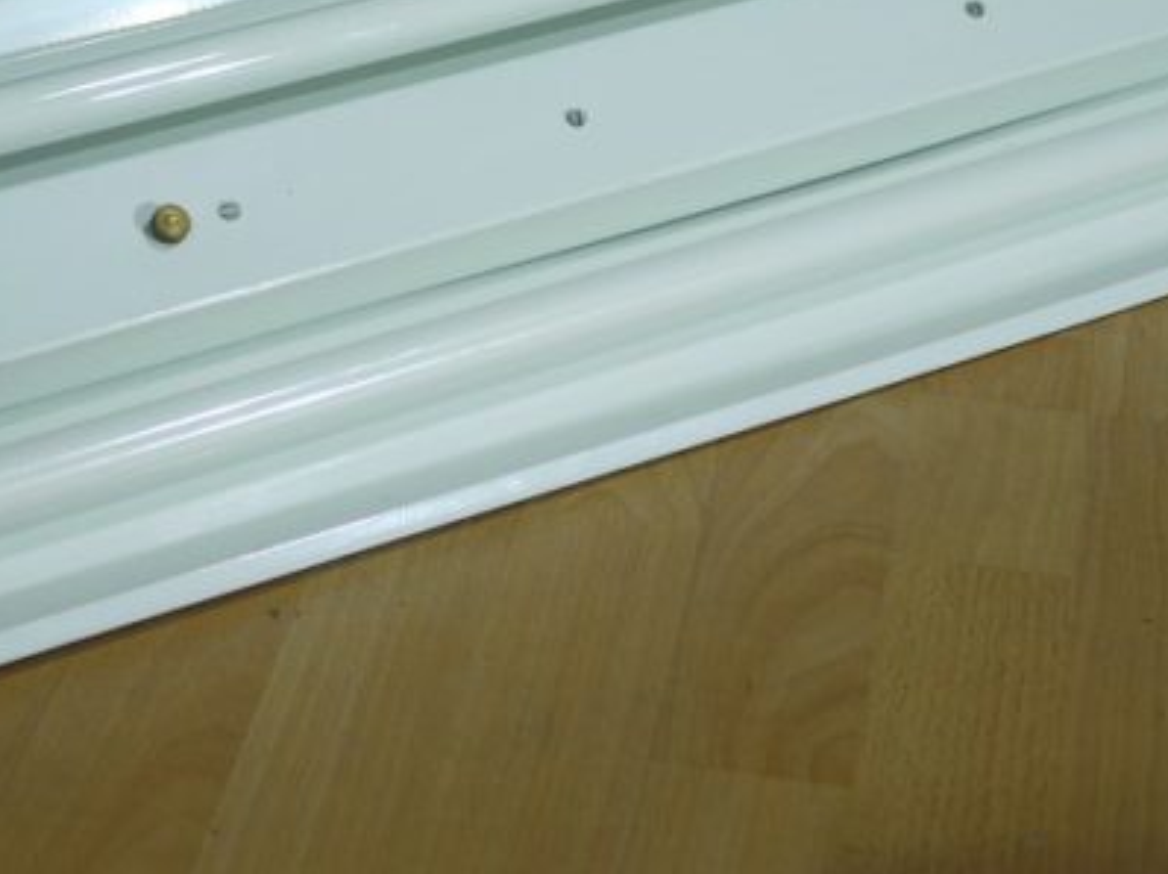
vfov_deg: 14.2
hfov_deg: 19.1
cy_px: 126
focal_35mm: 103
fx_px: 3473
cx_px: 578
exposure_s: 1/200
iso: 100
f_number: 1.7
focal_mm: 20
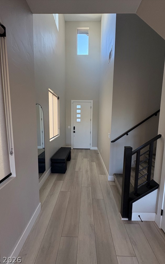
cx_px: 84
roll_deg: -0.5
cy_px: 132
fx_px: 108
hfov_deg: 74.8
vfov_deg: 101.5
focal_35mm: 15
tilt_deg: -6.5
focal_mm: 2.22
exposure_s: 1/120
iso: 320
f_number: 2.2
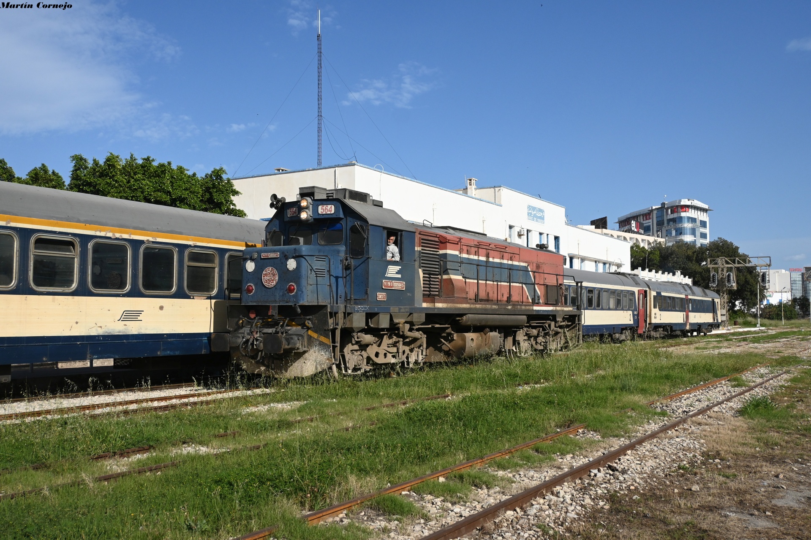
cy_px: 270
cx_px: 406
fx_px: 777
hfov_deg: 55.1
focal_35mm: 34
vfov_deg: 38.4
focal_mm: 23
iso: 400
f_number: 5
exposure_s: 1/4000
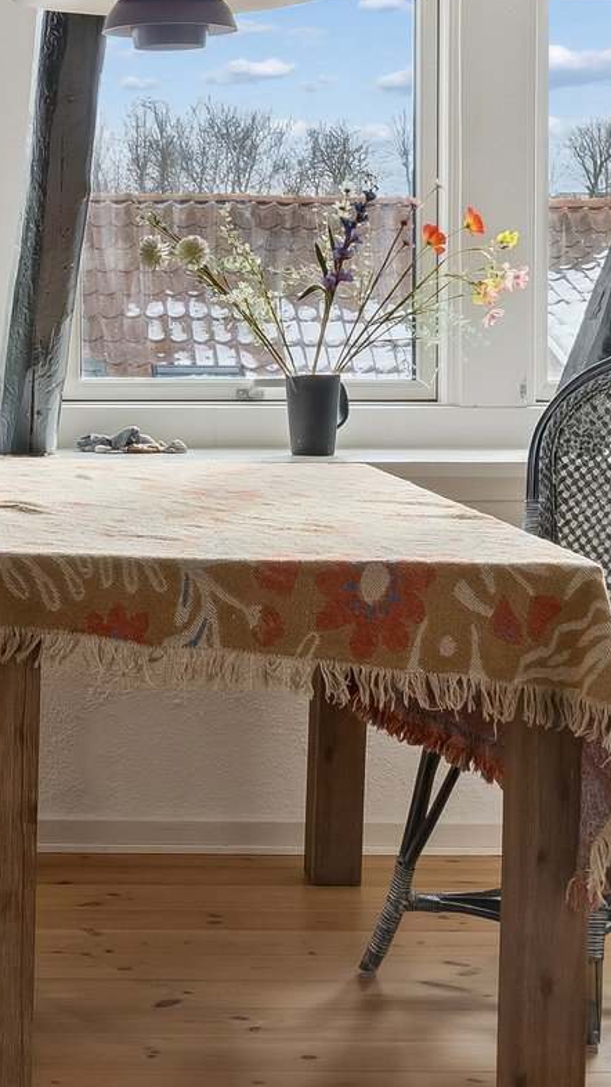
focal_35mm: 87
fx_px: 2506
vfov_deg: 24.3
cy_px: 303
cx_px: -131
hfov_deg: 13.5
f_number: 8
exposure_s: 1/40
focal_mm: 14.5
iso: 200
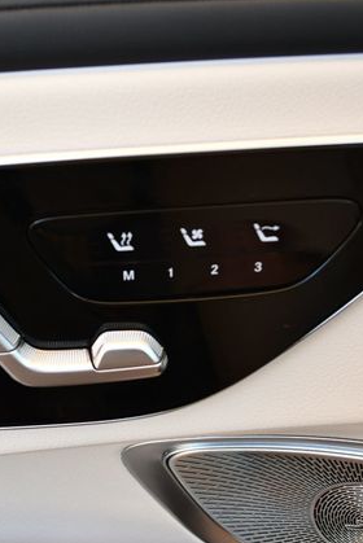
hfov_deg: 24.4
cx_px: 99
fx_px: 830
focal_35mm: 55
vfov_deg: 36.2
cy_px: 270
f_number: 3.5
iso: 500
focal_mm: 18
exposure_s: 1/250
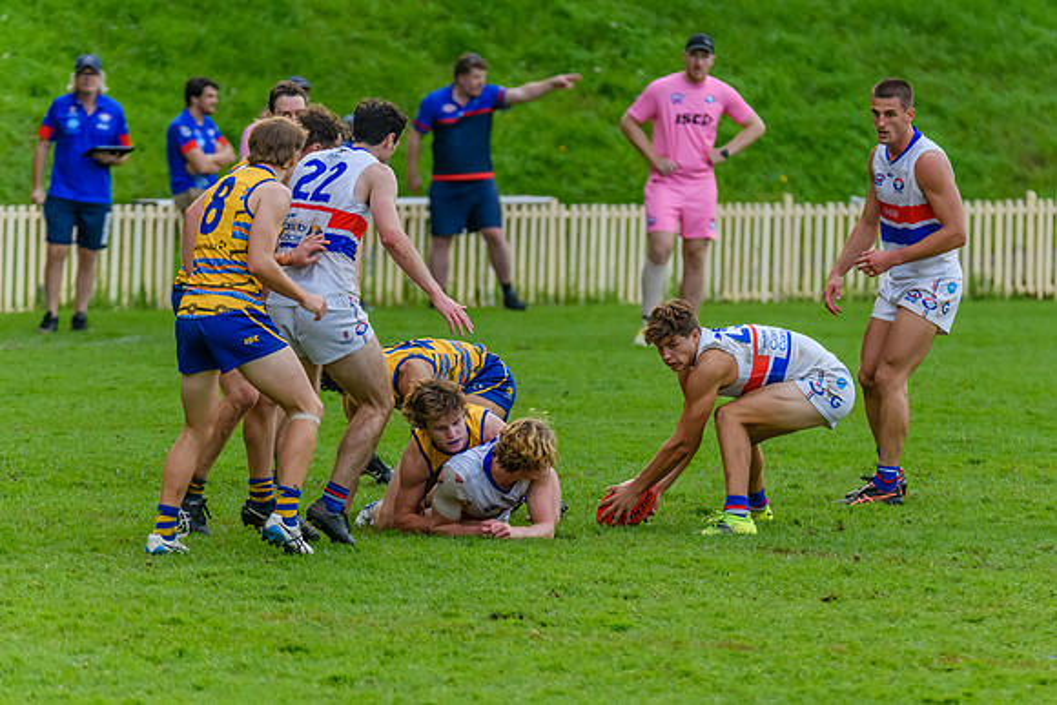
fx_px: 14267
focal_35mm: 486
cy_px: 412
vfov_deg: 2.8
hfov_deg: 4.2
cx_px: 577
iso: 2800
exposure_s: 1/1600
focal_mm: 380
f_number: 6
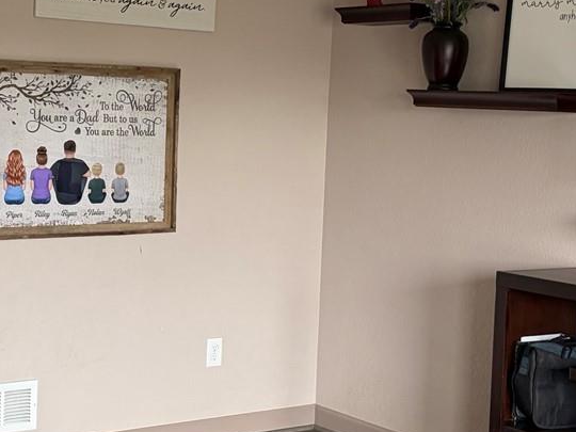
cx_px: 221
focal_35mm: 77
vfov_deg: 19.1
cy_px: 181
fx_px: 1281
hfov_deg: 25.3
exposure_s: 1/110
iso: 125
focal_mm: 5.96
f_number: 1.6
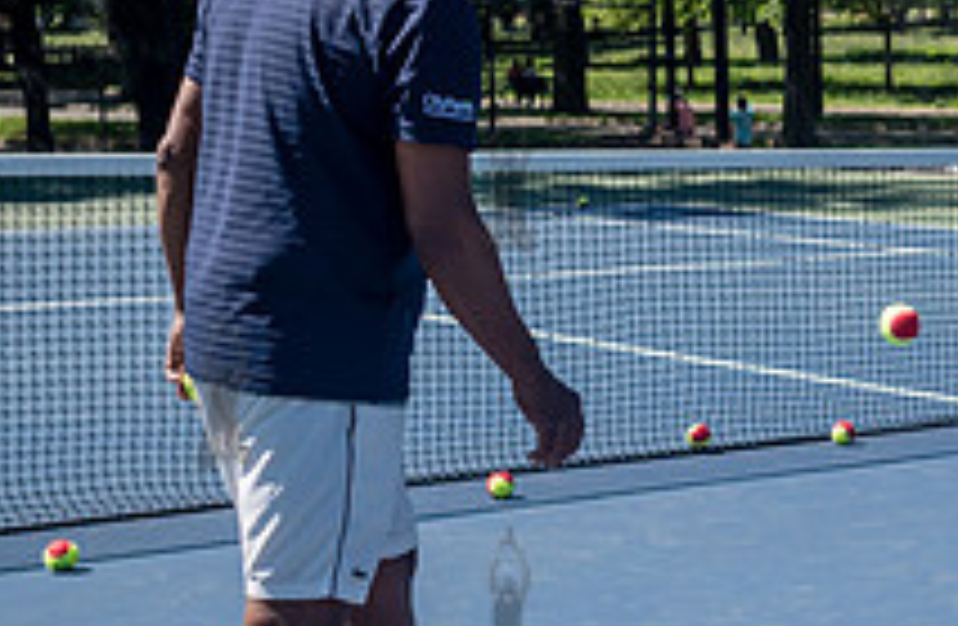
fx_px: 2749
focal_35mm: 104
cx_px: 1180
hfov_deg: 18.6
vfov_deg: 12.9
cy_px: 449
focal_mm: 35
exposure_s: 1/1600
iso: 200
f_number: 4
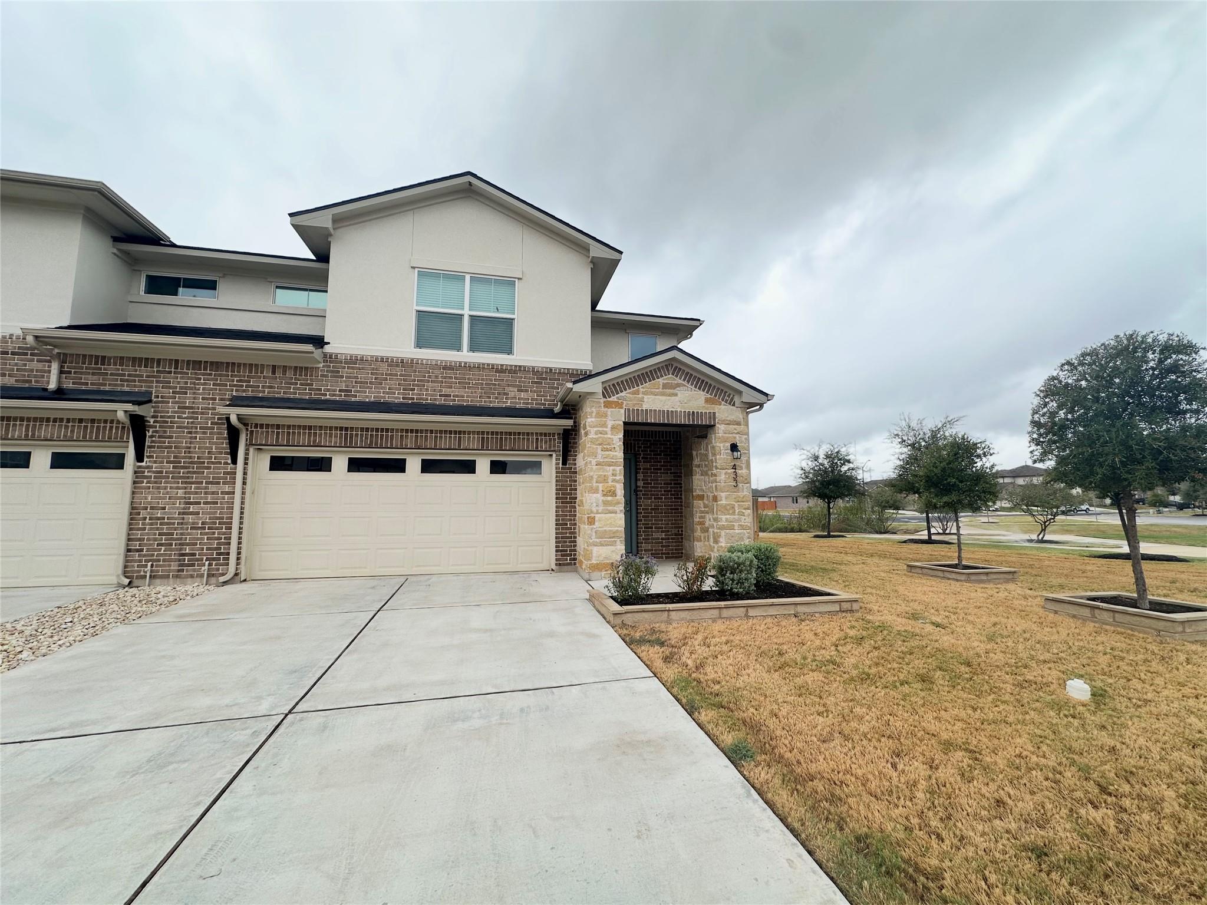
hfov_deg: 102.1
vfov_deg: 85.7
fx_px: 488
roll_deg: -0.2
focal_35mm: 14
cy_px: 452
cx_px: 604
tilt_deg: +6.9
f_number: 2.2
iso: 50
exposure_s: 1/220
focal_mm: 2.22
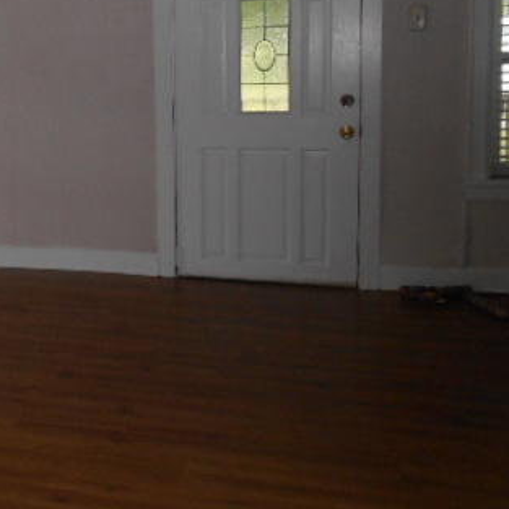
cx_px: 46
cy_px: 158
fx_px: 782
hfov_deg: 34.0
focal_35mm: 47
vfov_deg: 35.6
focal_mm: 4.7
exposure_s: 1/25
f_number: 3.4
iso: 280
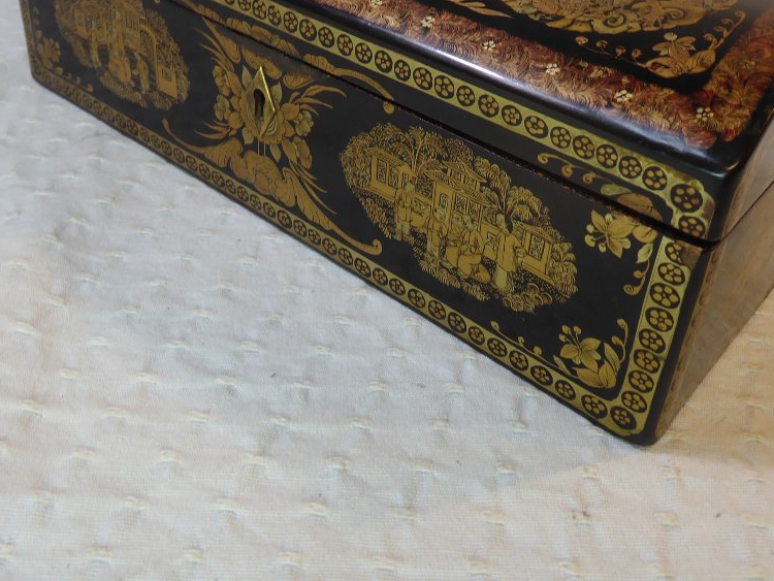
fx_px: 895
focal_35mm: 40
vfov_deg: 35.2
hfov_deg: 46.8
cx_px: 391
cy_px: 147
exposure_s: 1/60
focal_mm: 4.3
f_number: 3.3
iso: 100
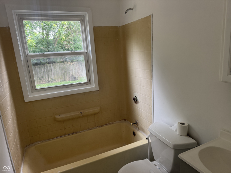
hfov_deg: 71.6
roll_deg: +4.5
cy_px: 86
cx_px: 116
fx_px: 160
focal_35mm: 24
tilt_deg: -14.1
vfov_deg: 56.8
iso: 125
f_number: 1.78
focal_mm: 6.76
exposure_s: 1/121
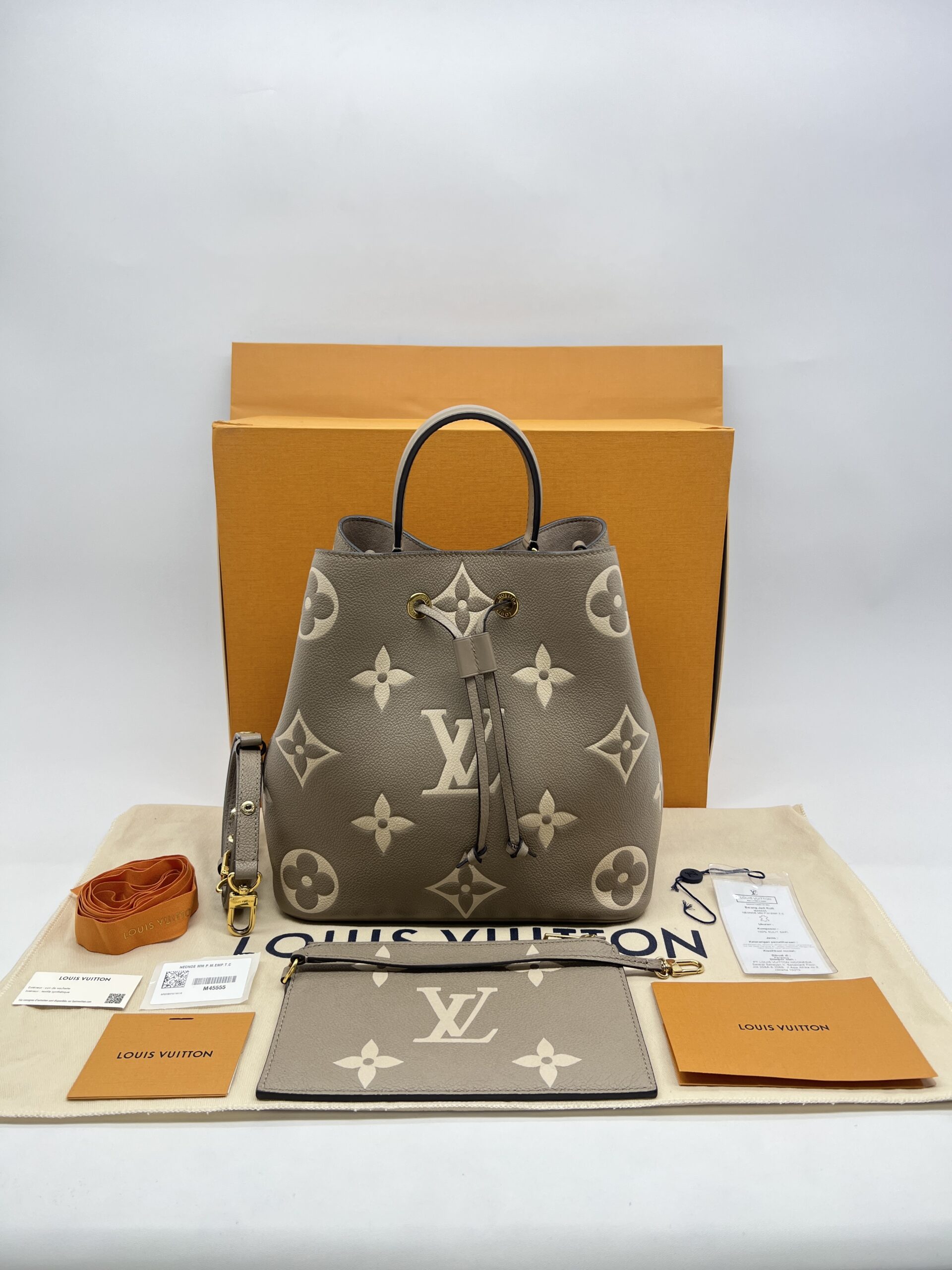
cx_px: 476
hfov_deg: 53.1
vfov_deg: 67.3
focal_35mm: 26
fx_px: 953
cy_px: 635
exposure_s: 1/100
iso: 32
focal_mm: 5.7
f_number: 1.5
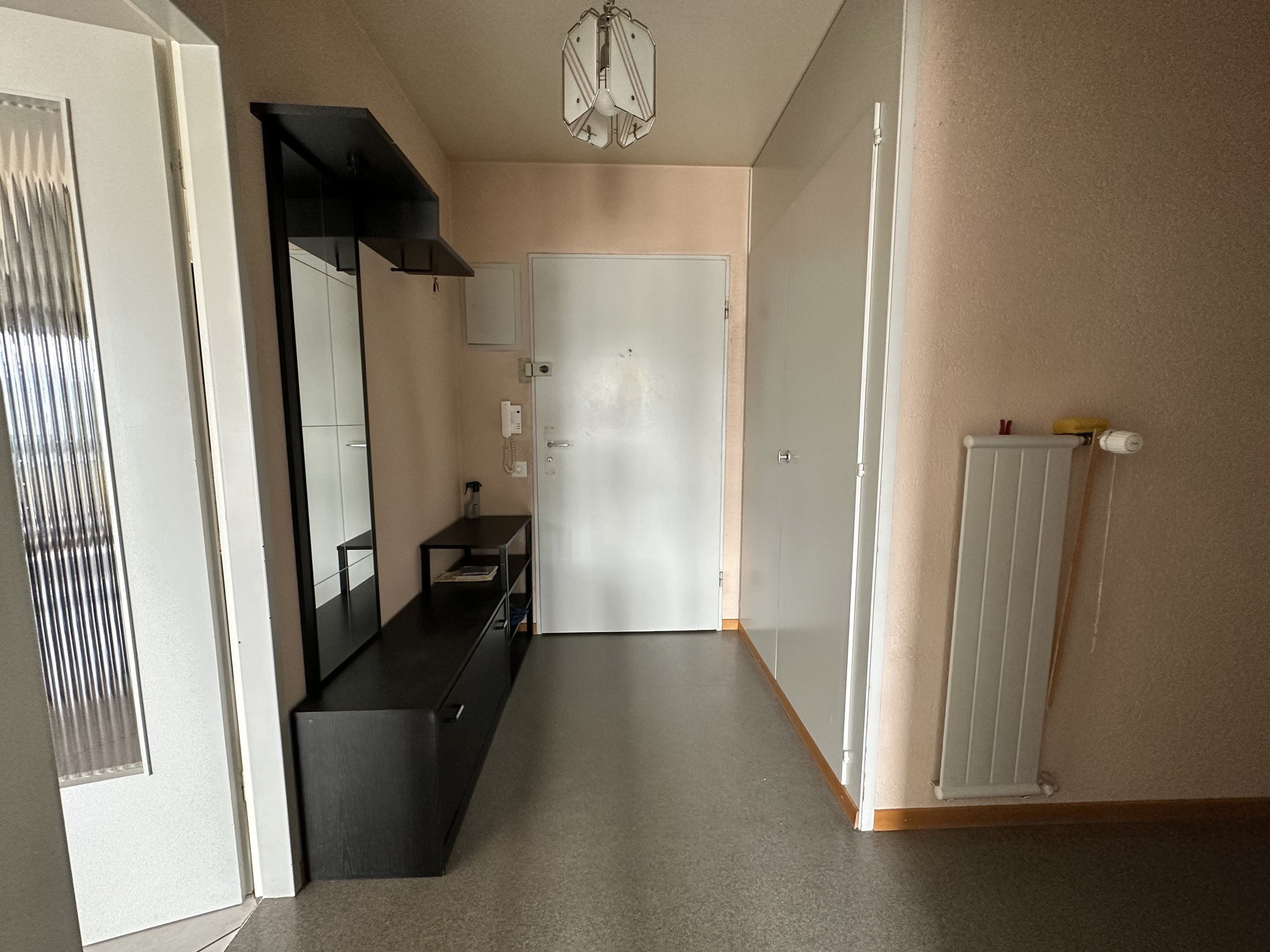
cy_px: 476
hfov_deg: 102.1
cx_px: 635
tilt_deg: -7.4
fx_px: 514
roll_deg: +0.2
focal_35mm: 14
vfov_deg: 85.7
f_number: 2.2
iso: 320
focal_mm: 2.22
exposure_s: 1/91
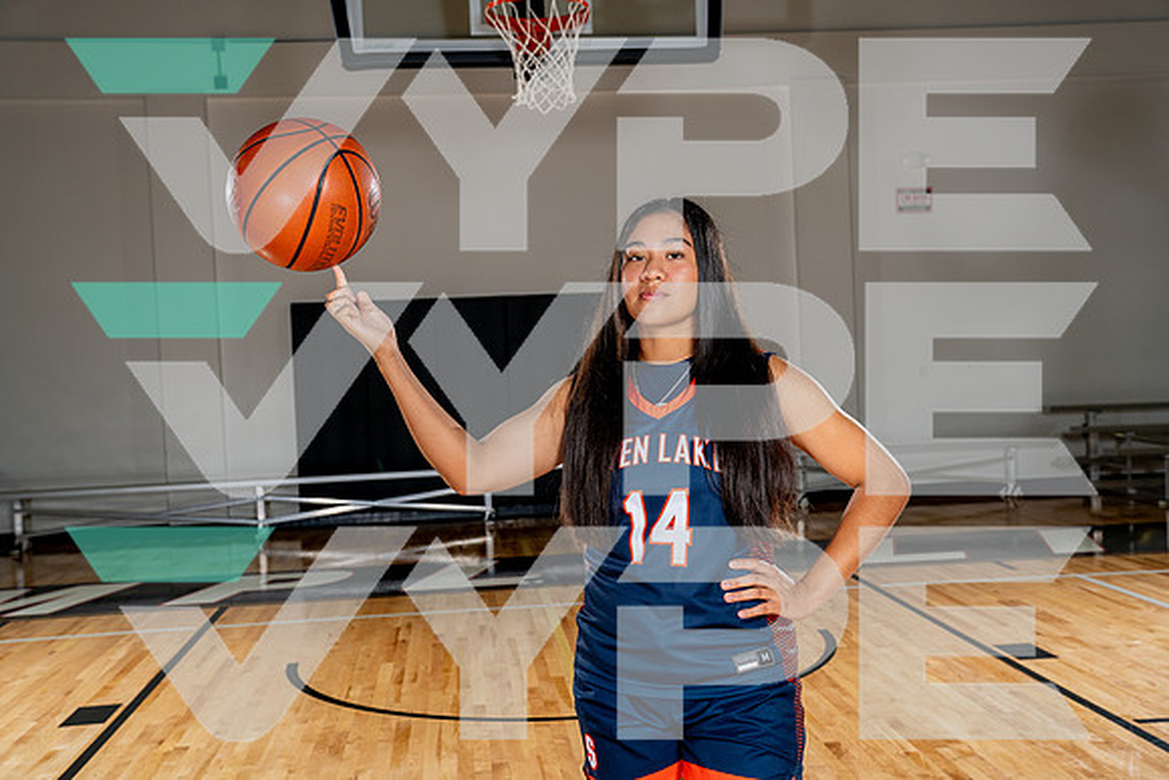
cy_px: 390
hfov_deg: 47.4
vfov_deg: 32.6
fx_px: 1332
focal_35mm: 41
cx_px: 584
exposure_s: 1/250
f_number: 5.6
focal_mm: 41
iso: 200
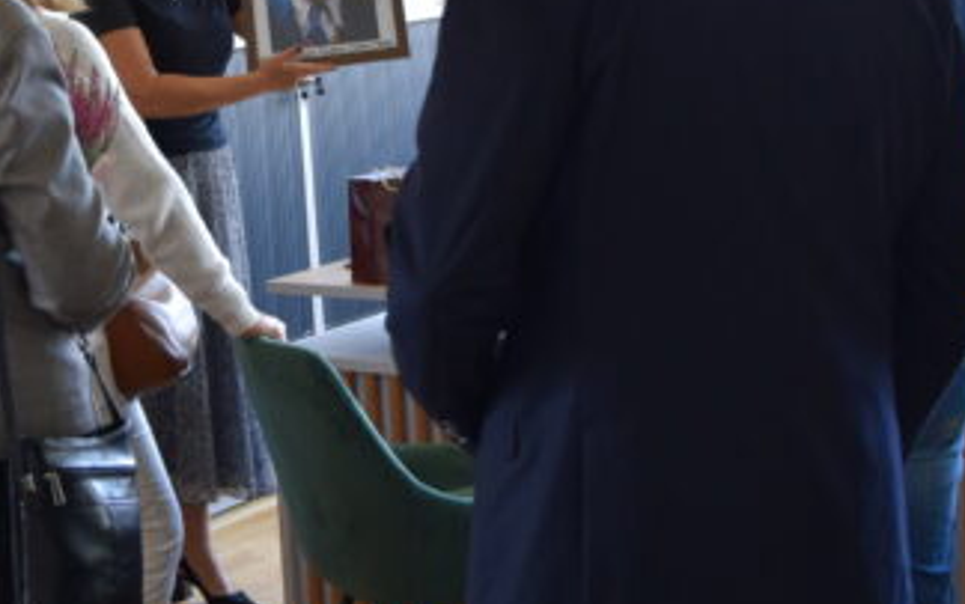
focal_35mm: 87
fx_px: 2290
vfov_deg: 15.0
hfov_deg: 23.5
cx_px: 235
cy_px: 126
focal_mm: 24
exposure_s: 1/60
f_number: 4
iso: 640
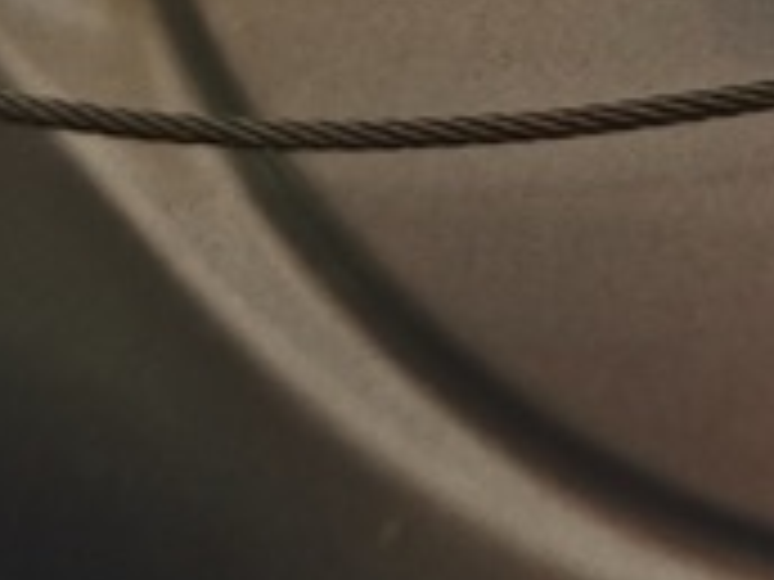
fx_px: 3510
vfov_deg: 8.9
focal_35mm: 157
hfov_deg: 12.5
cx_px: 648
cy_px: -571
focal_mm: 5.56
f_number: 1.6
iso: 50
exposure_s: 1/332
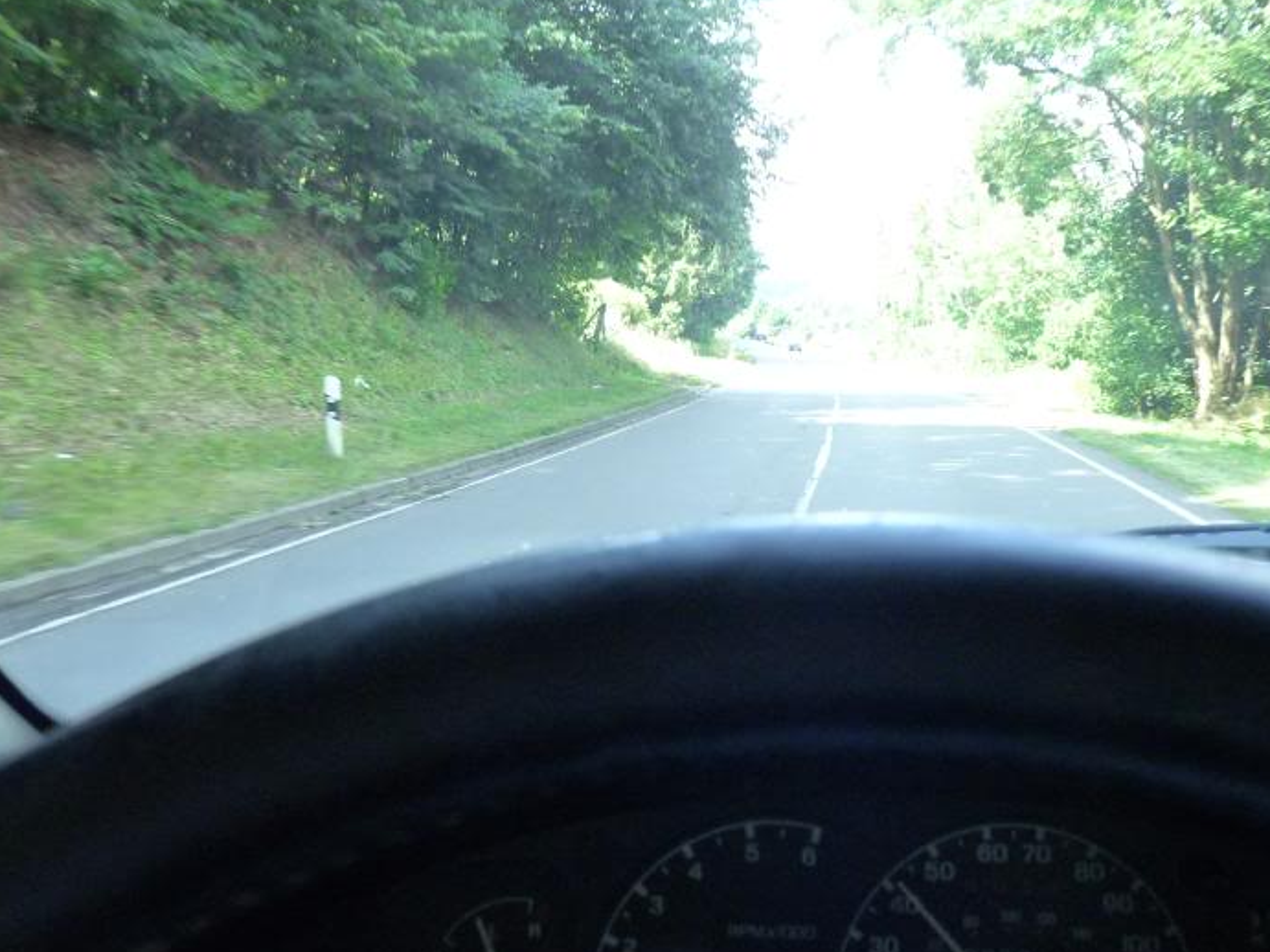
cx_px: 847
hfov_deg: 46.1
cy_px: 390
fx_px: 1467
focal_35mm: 40
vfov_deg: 35.8
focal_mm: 4.8
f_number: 2.8
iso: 320
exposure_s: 1/100
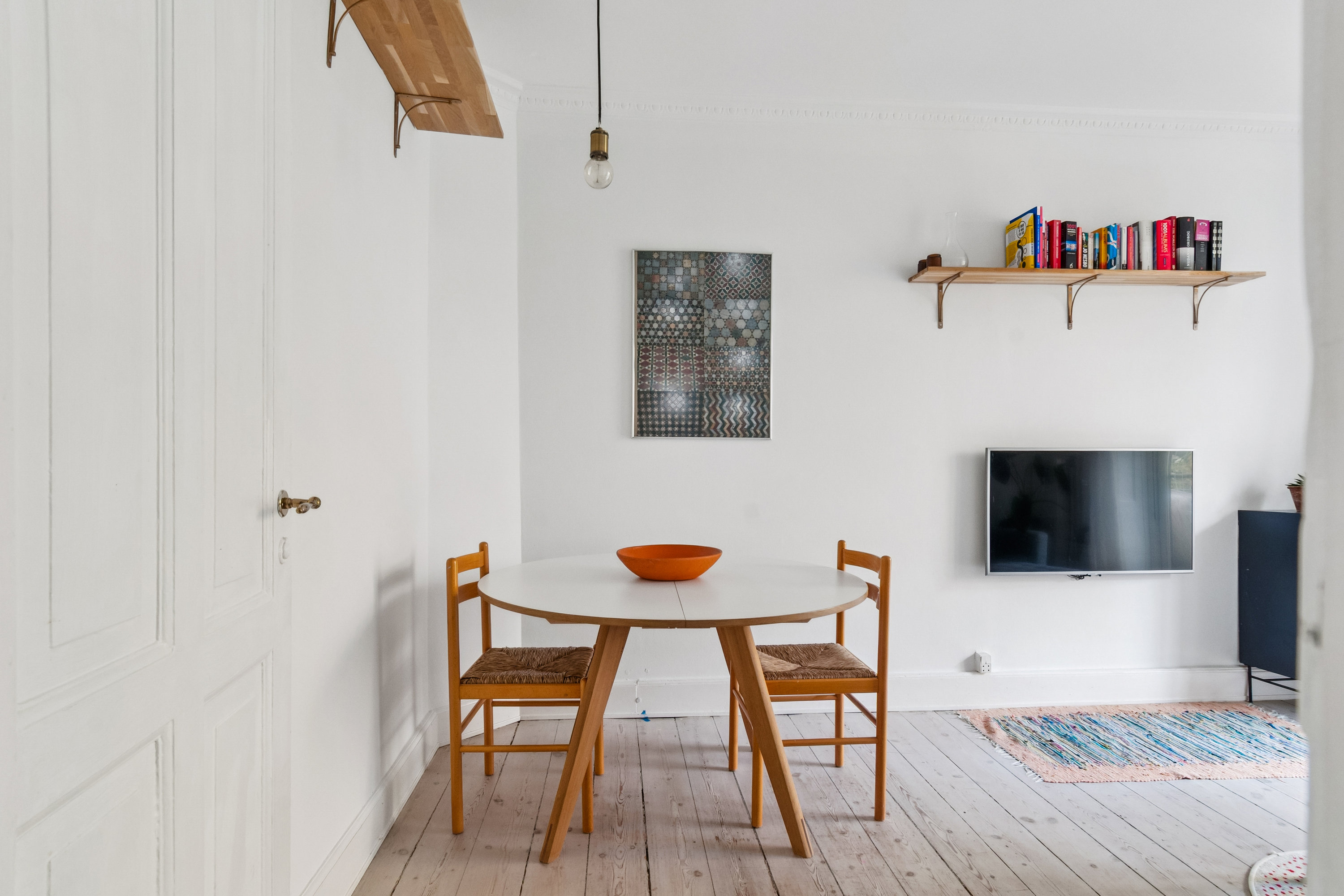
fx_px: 672
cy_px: 448
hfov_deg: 90.0
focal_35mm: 18
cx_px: 672
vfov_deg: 67.4
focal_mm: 12
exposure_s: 3
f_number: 10
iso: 250
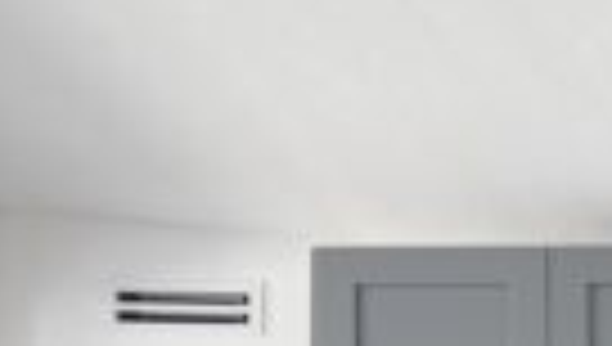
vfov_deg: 9.2
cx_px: 963
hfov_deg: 16.6
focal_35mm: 115
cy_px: 912
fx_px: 1868
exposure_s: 1/1.67
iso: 160
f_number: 10
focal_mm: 19.5
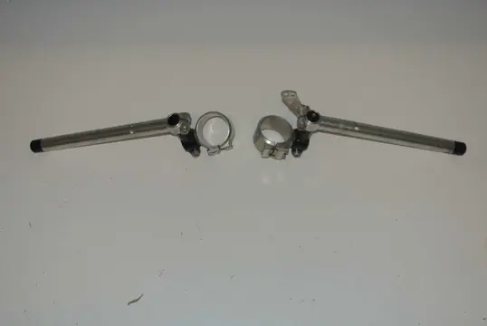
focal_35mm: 44
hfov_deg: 44.5
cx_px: 244
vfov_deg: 30.6
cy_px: 163
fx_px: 596
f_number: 4.2
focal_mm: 16.3
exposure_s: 1/60
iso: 200
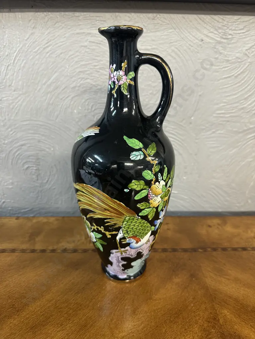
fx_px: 236
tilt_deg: -24.9
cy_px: 170
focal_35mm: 24
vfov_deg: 71.6
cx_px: 128
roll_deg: -0.9
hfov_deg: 56.8
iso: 320
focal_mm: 6.86
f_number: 1.78
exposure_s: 1/50
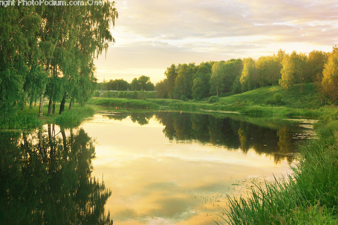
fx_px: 540
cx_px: 165
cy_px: 116
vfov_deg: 23.5
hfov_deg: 34.8
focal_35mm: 58
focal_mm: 35
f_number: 6.3
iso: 100
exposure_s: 1/80
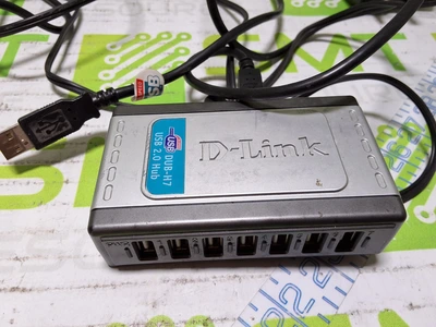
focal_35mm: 28
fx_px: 353
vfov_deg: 49.7
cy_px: 164
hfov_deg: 63.4
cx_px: 218
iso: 64
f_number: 1.9
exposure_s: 1/120
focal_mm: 2.91
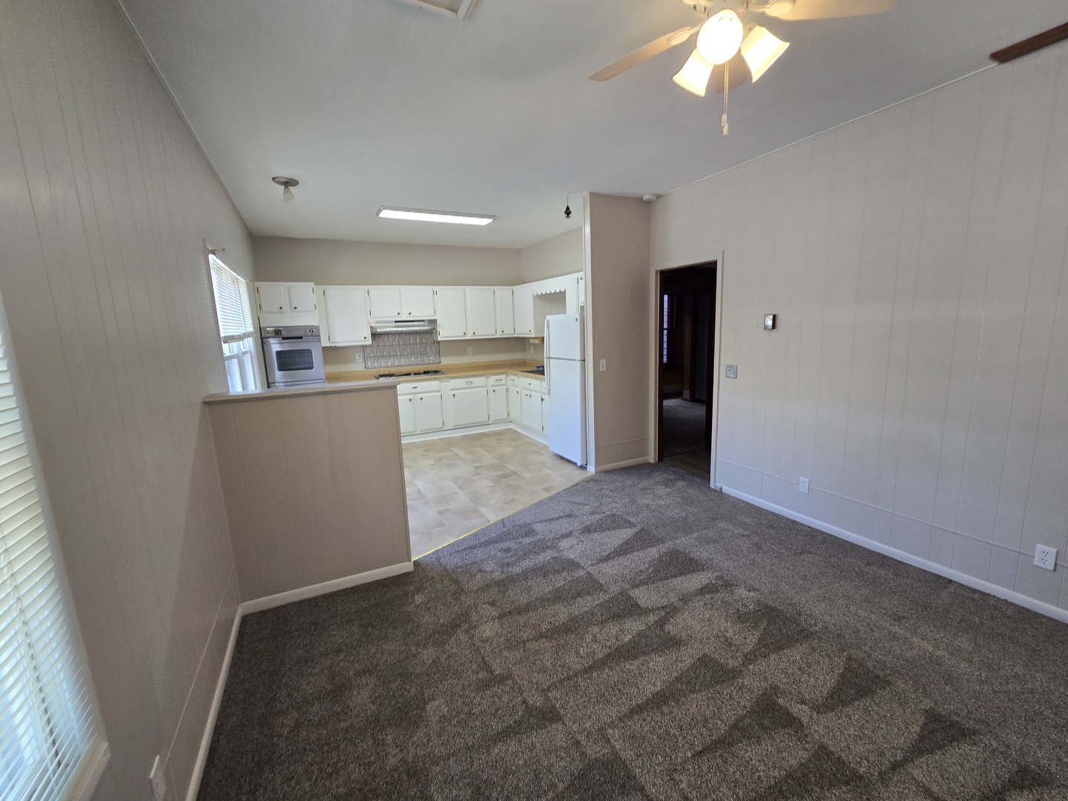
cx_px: 534
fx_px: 401
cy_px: 400
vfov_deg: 89.9
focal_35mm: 13
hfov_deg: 106.2
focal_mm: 2.2
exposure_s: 1/60
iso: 80
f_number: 2.2
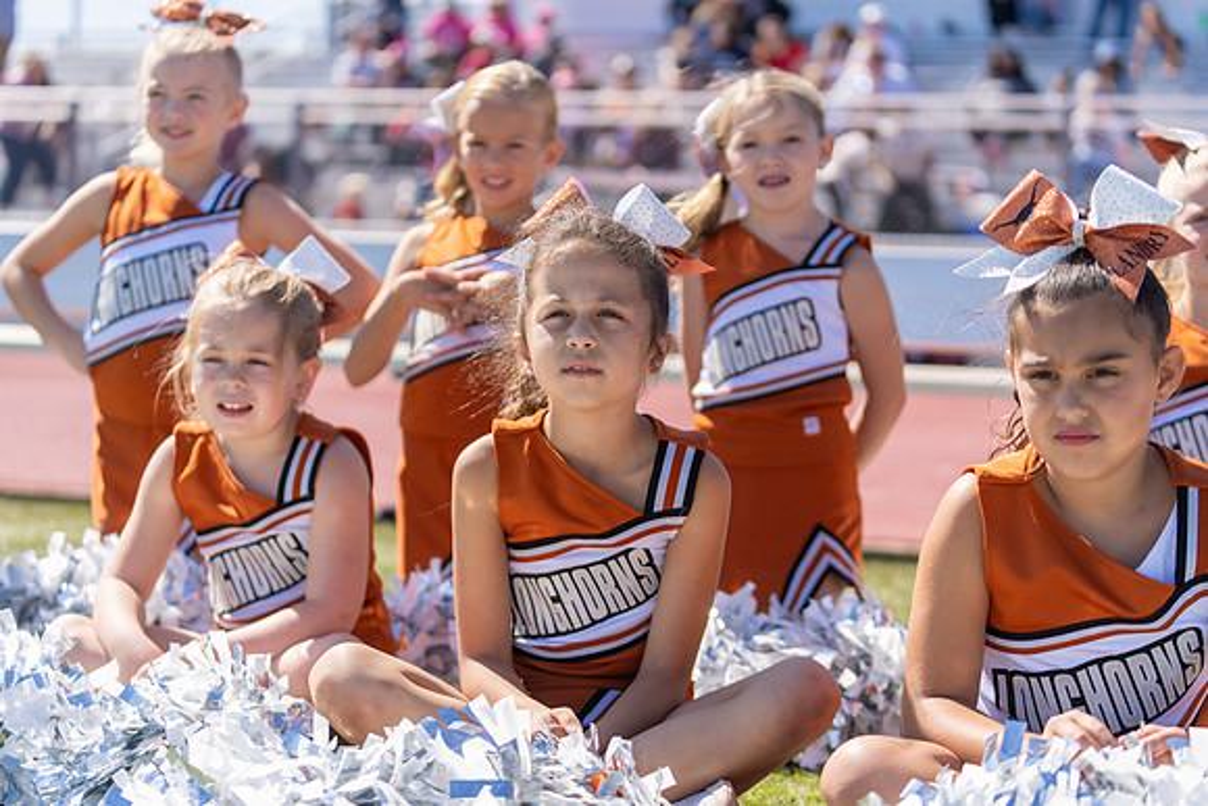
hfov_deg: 28.8
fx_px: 2349
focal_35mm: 70
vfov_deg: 19.5
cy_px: 403
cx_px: 604
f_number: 2.8
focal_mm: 70
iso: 100
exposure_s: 1/1250
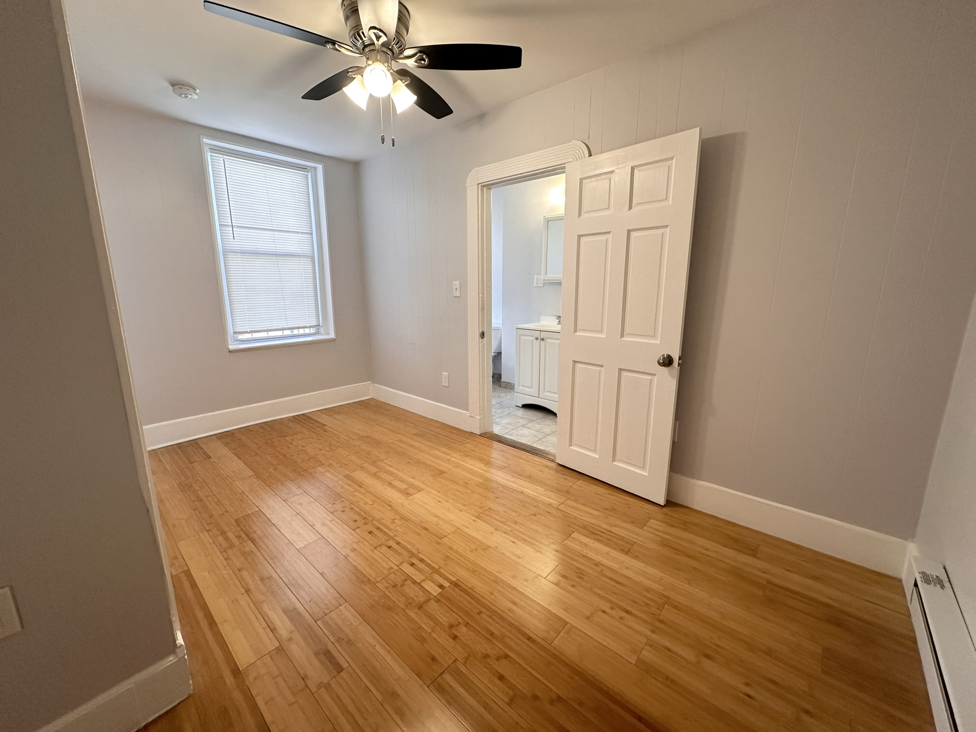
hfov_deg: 102.1
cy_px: 366
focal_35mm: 14
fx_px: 395
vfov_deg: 85.7
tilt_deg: -11.5
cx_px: 488
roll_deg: -0.2
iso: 160
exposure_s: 1/120
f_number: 2.2
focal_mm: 2.22
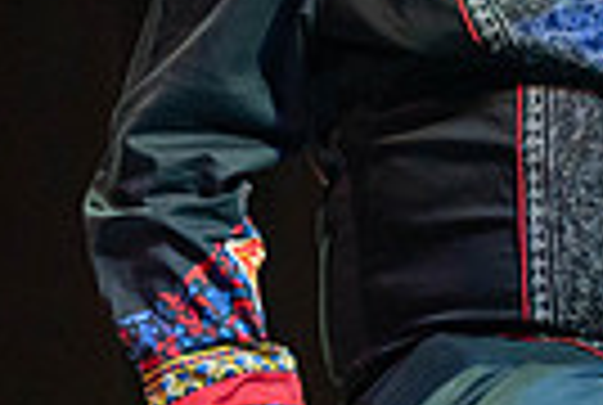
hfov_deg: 1.1
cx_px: 887
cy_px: -108
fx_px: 32399
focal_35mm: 1930
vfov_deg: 0.7
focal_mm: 400
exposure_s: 1/250
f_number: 5.6
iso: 3200
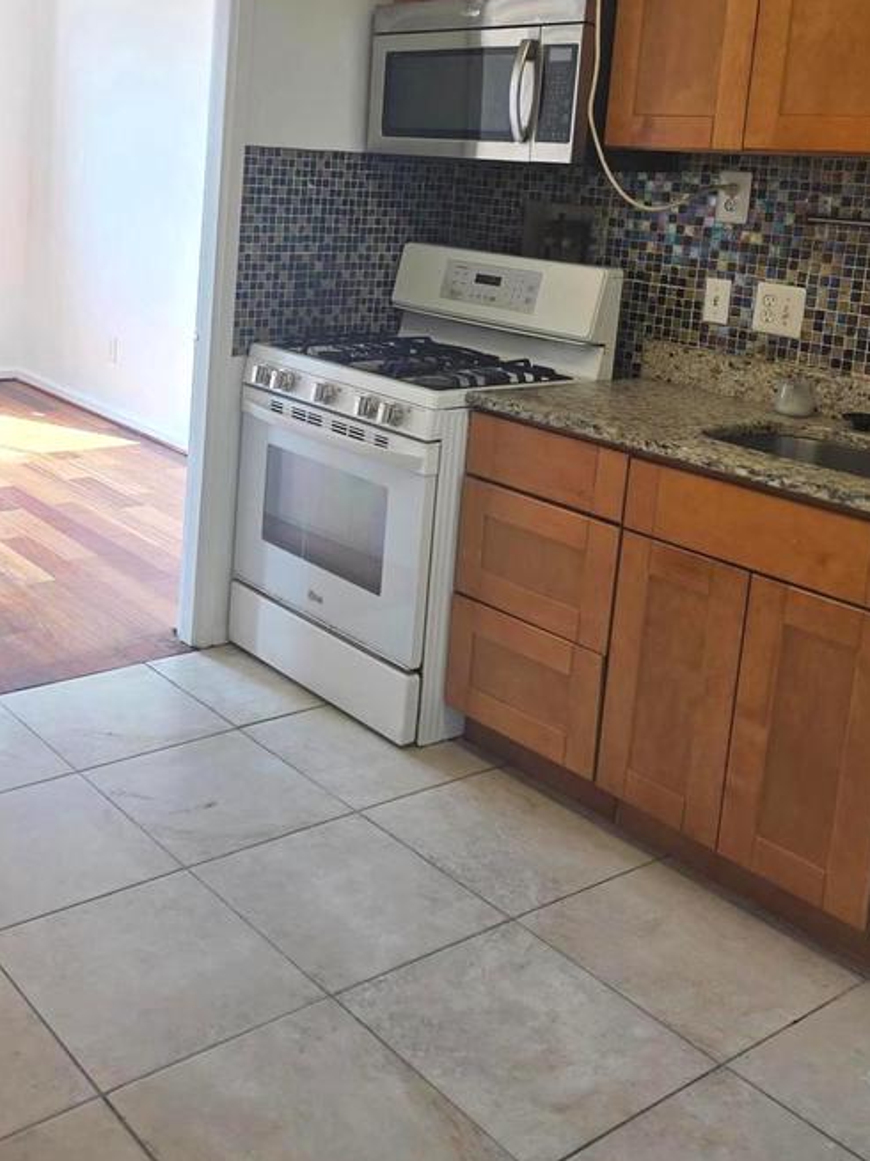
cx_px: 234
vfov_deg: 47.8
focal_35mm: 38
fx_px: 1274
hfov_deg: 36.9
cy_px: 348
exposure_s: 1/120
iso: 40
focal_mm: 6.3
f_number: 1.7
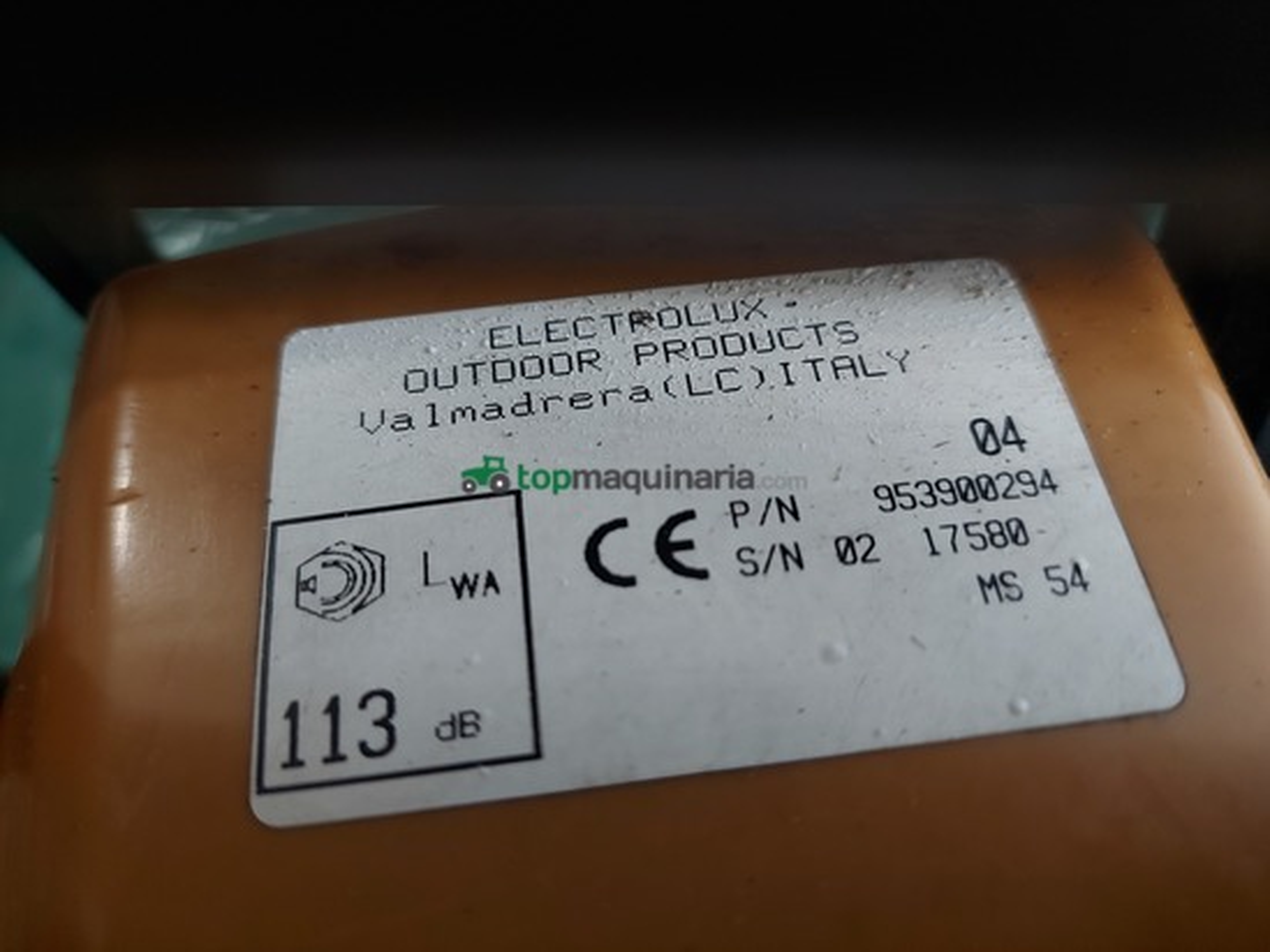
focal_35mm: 24
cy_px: 476
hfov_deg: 71.6
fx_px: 881
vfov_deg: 56.8
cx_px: 635
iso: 160
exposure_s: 1/50
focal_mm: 5.23
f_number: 1.8
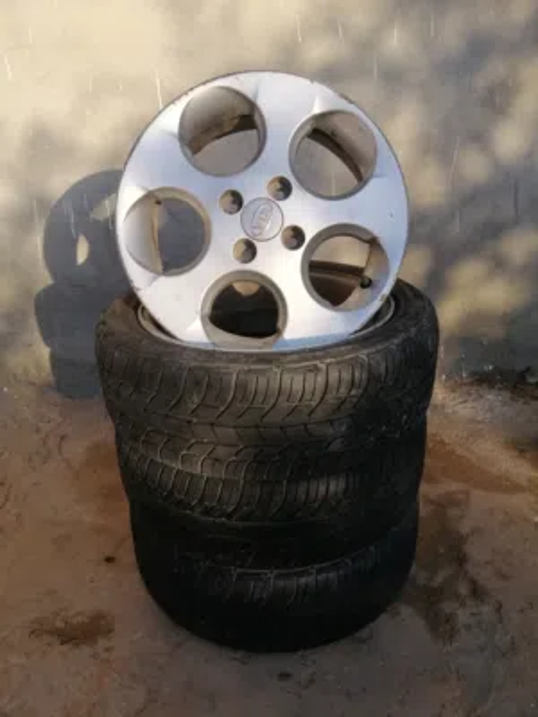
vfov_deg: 67.3
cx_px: 269
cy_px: 358
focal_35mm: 26
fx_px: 539
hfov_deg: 53.1
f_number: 2.2
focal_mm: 3.81
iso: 50
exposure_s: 1/382
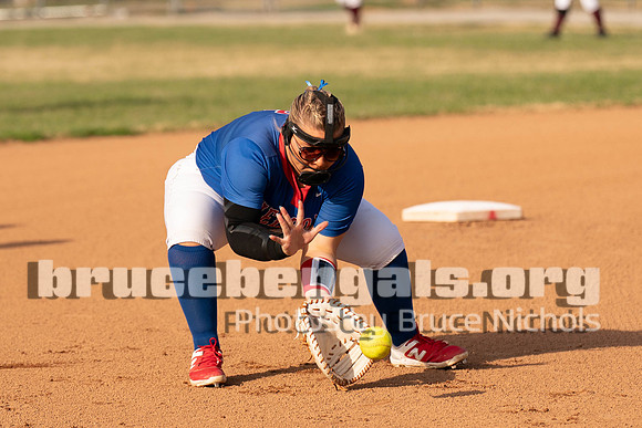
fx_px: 5052
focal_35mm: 283
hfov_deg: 7.3
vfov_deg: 4.9
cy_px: 116
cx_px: 353
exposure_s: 1/2000
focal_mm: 143
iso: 125
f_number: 2.8
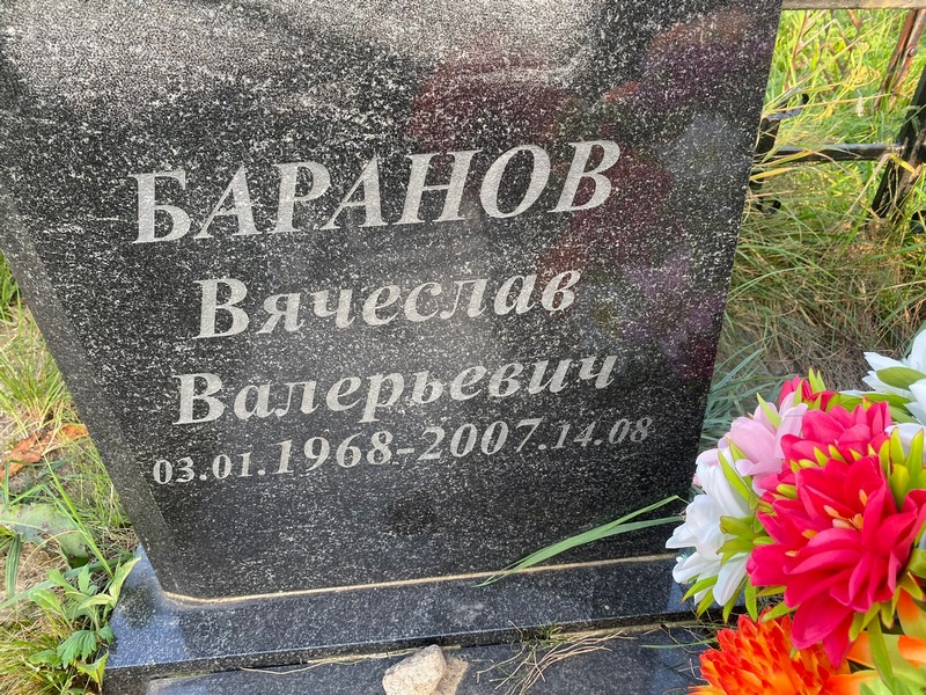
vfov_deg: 53.1
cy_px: 348
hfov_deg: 67.3
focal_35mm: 26
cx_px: 463
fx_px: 696
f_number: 1.8
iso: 50
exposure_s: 1/121
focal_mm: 4.25
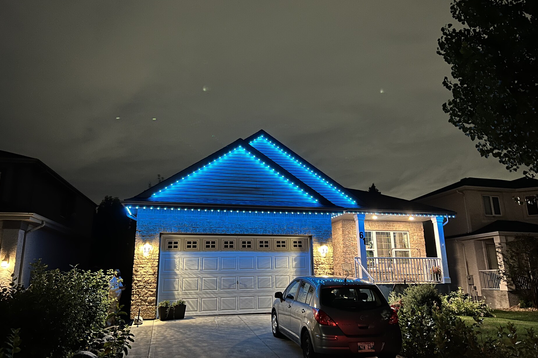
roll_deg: +0.6
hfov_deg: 65.5
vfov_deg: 46.4
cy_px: 165
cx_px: 265
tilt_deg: +15.3
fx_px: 418
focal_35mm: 28
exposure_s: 1/15
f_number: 1.5
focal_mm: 5.7
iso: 640
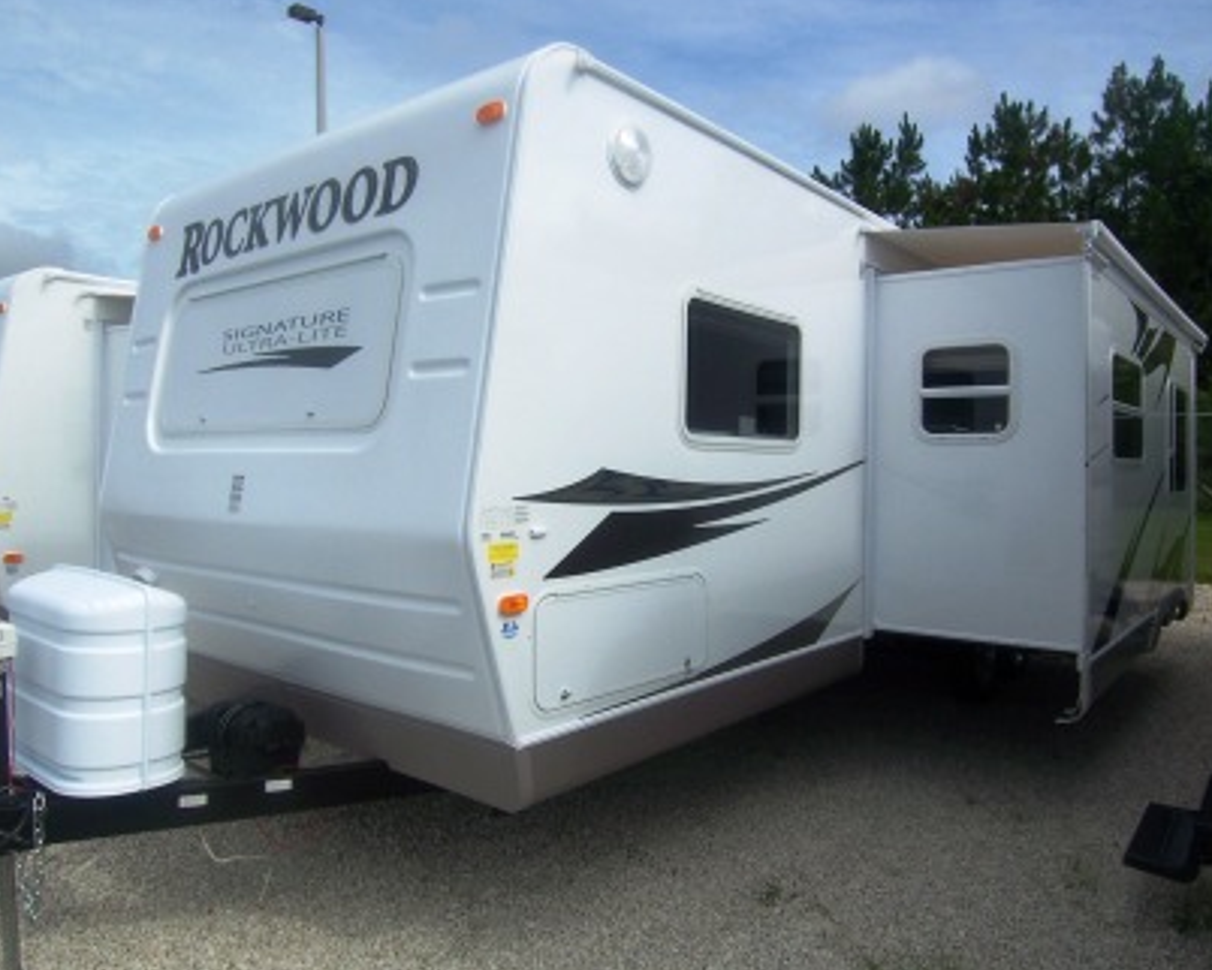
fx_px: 897
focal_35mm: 25
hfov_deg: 68.0
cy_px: 491
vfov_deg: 56.8
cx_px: 642
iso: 64
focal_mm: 3.8
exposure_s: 1/400
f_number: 5.6
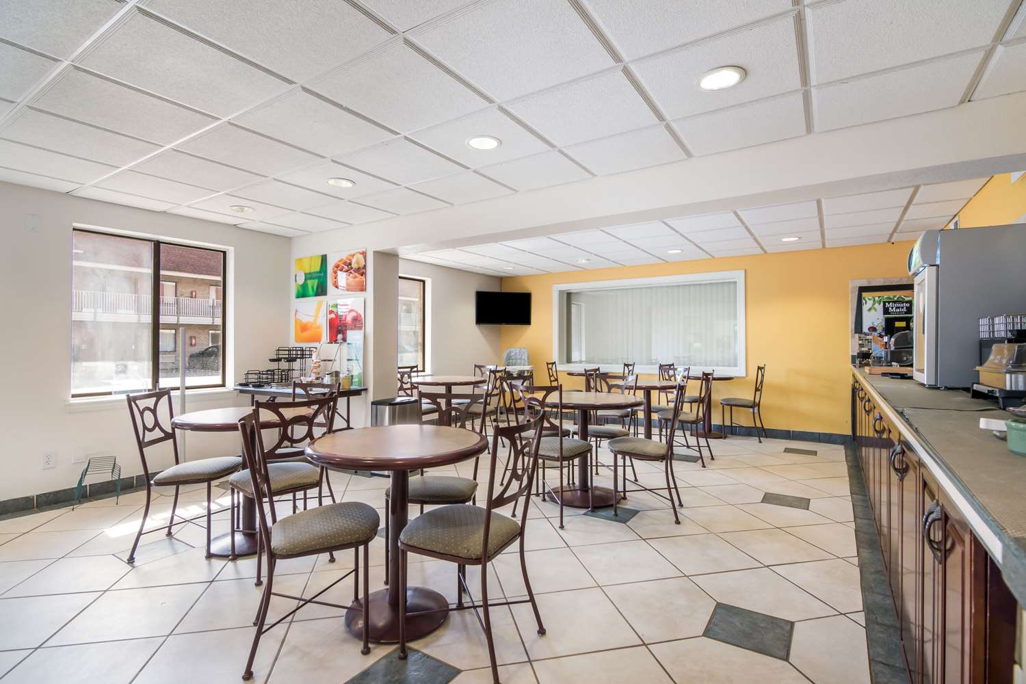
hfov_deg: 95.0
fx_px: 470
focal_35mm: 16
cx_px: 513
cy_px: 342
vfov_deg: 72.1
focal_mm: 11
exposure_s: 1/80
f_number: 9
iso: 320
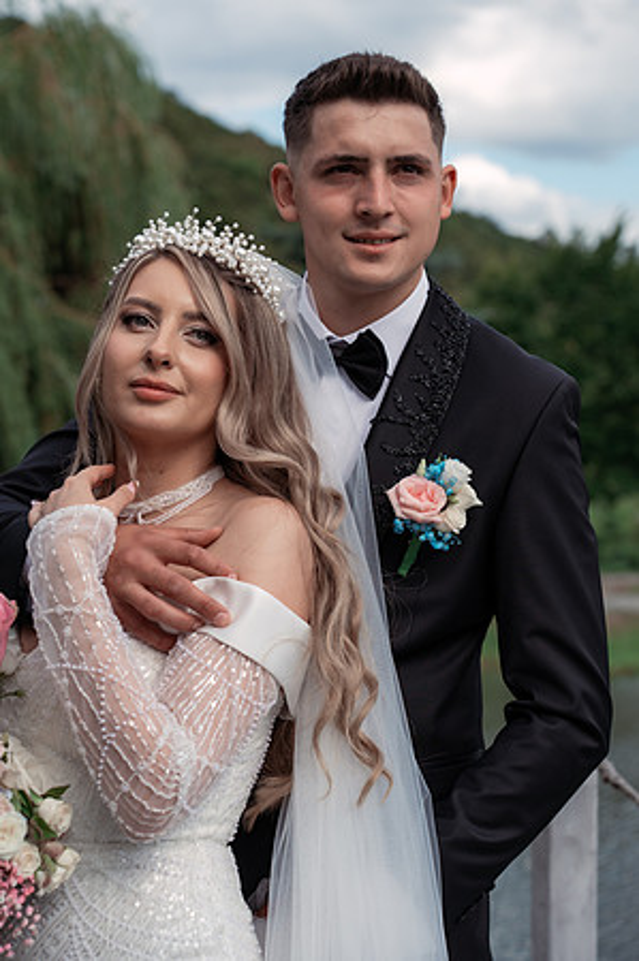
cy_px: 480
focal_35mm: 75
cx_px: 320
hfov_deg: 18.1
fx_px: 2001
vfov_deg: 27.0
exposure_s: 1/500
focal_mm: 75
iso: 160
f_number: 4.5
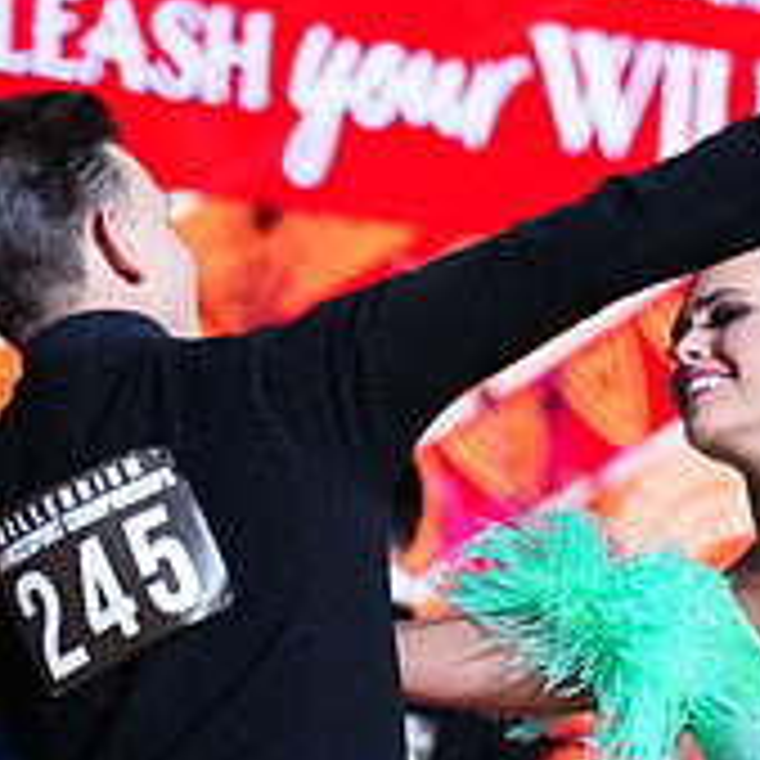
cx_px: 866
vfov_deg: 5.2
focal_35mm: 333
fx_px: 8272
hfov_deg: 5.2
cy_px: 1282
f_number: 3.5
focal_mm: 114
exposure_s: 1/400
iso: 4000
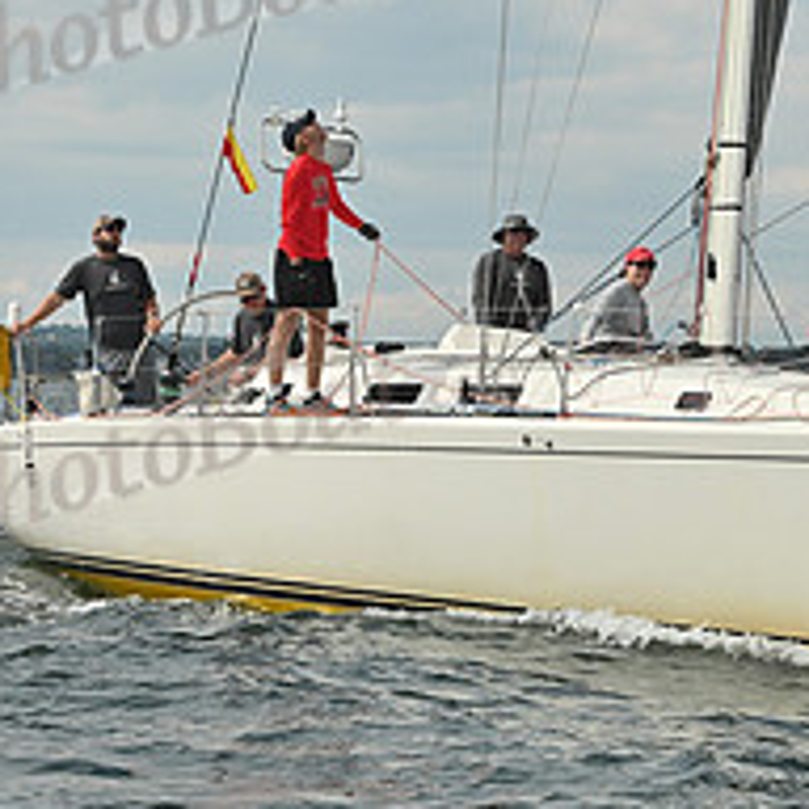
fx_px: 4759
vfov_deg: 9.7
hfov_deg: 9.7
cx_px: 742
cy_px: 158
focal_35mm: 180
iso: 320
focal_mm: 70
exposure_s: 1/1600
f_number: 8
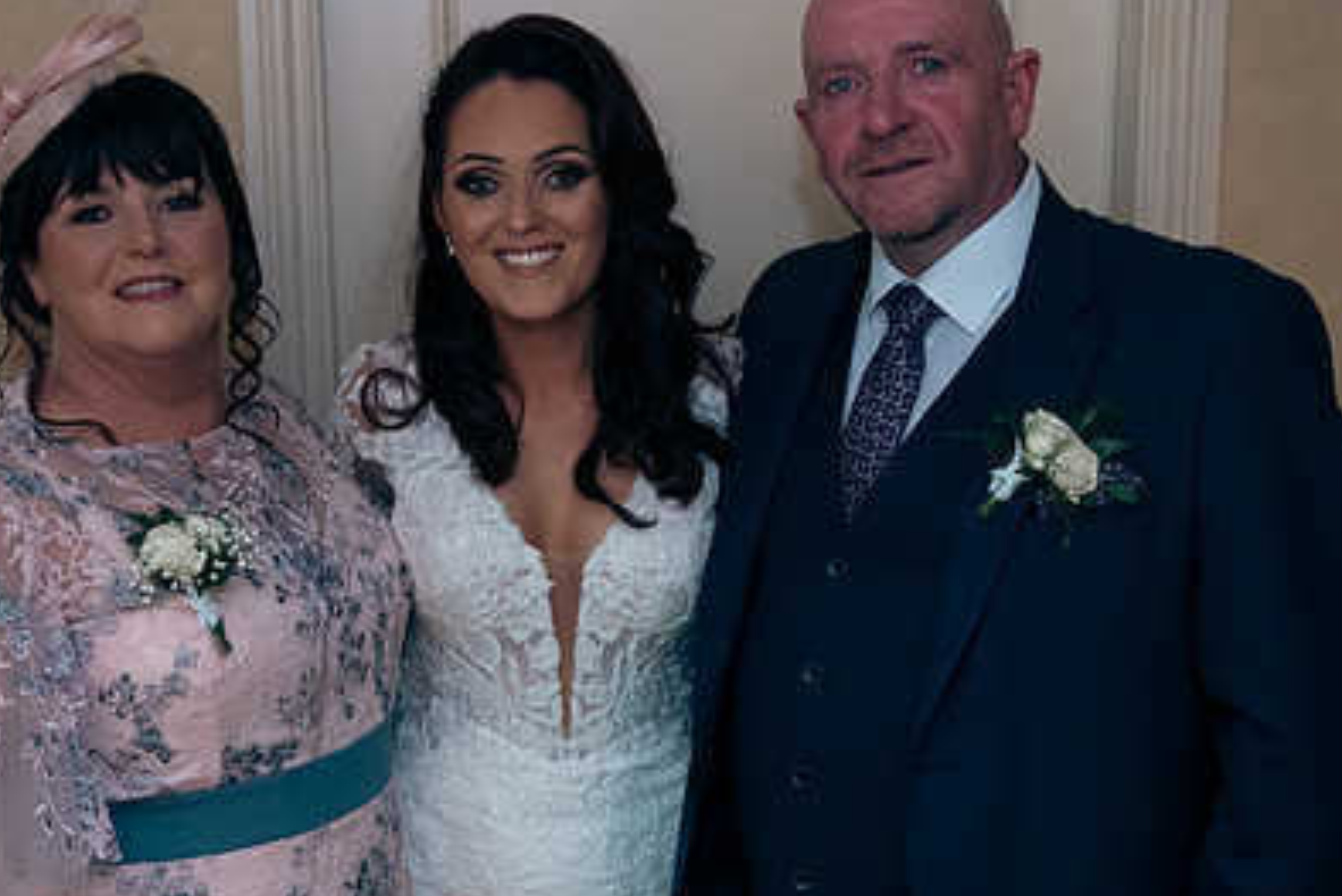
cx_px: 531
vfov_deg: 25.5
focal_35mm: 53
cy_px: 455
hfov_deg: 37.4
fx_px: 1976
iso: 640
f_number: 3.5
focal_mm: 36
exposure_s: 1/160
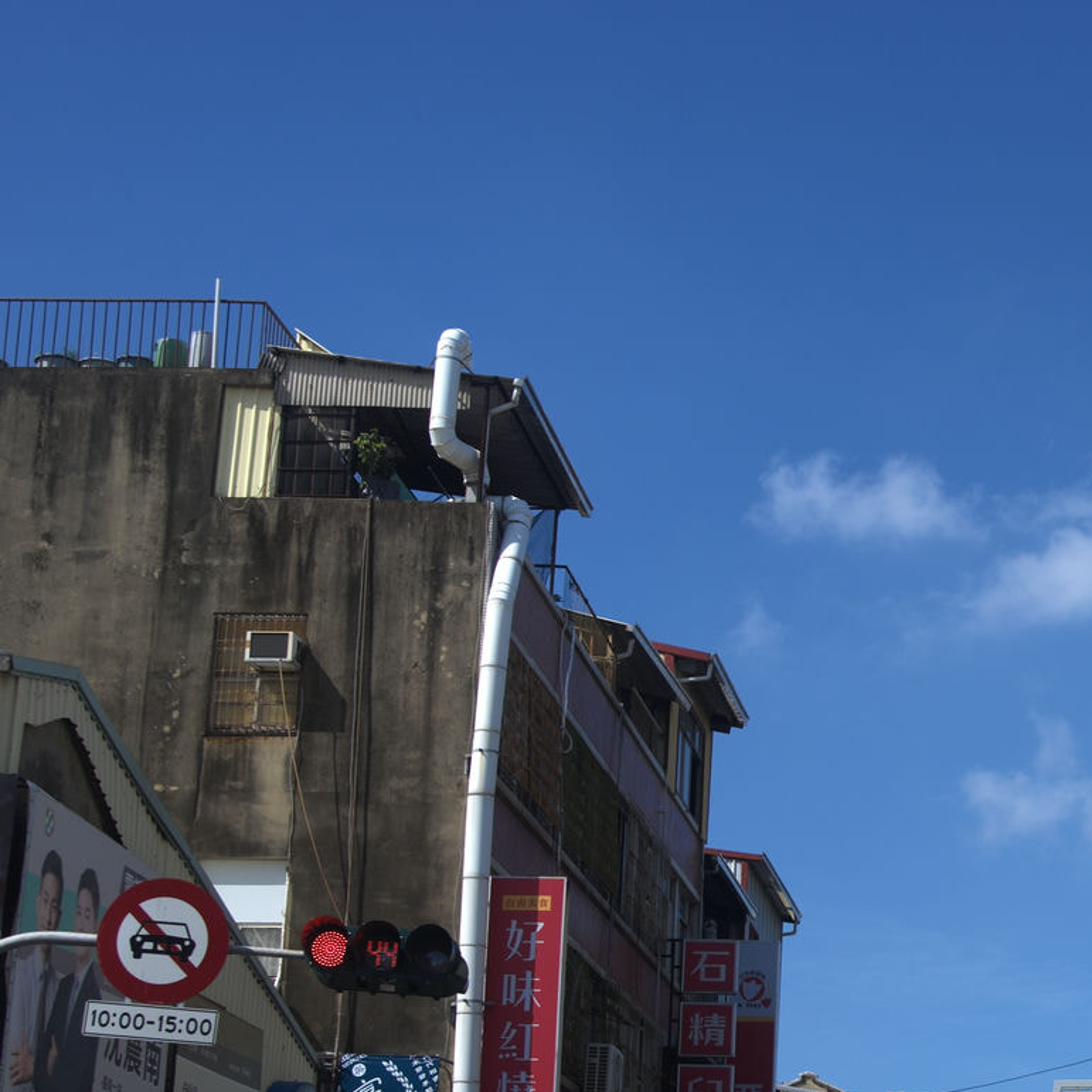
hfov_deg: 20.6
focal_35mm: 79
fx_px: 2820
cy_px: 852
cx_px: 1292
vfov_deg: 21.7
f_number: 5
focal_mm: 35
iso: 100
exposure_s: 1/1000
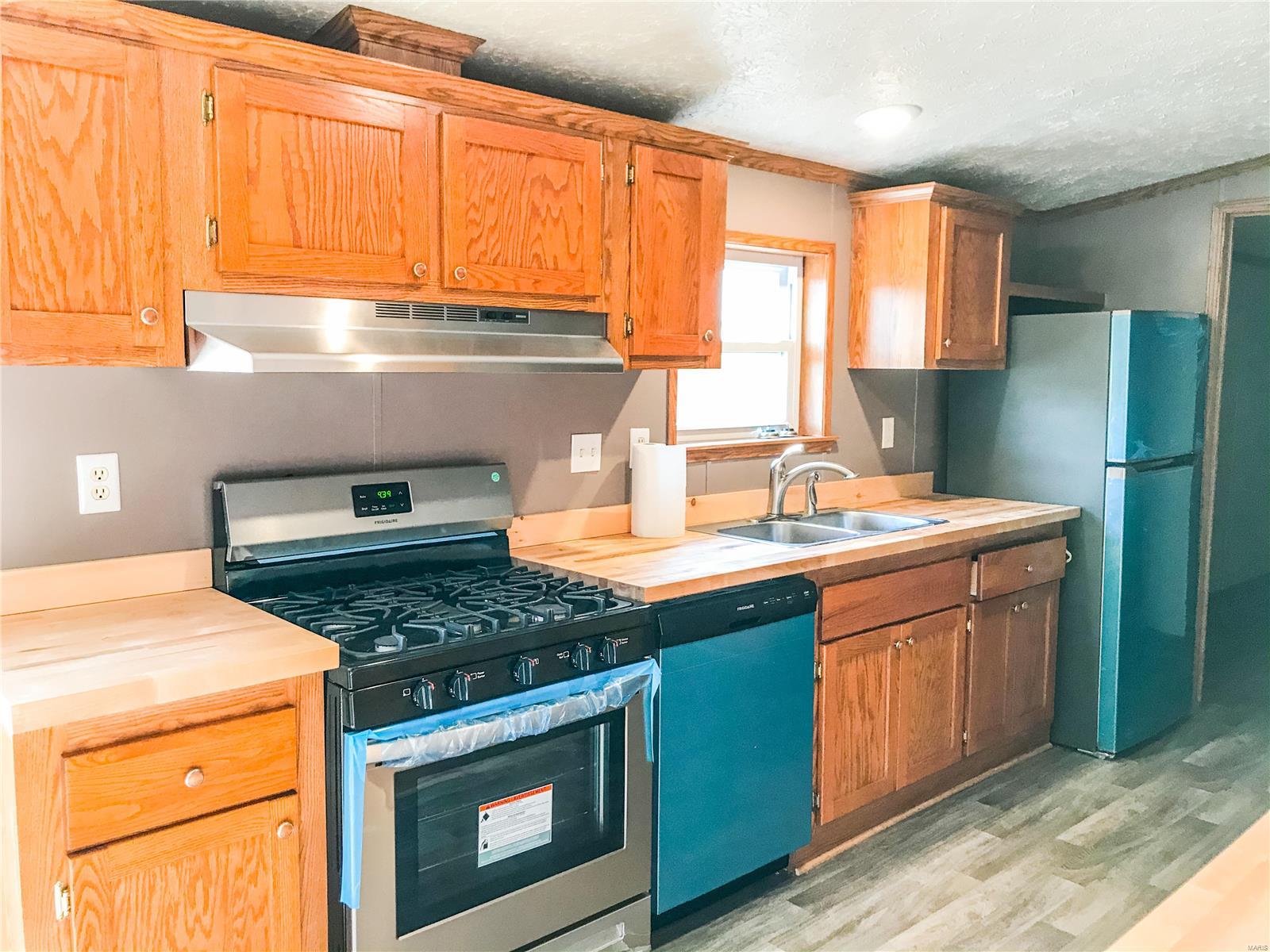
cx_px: 635
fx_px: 1027
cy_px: 476
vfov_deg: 49.7
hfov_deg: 63.4
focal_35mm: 28
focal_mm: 3.99
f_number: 1.8
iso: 40
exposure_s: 1/24
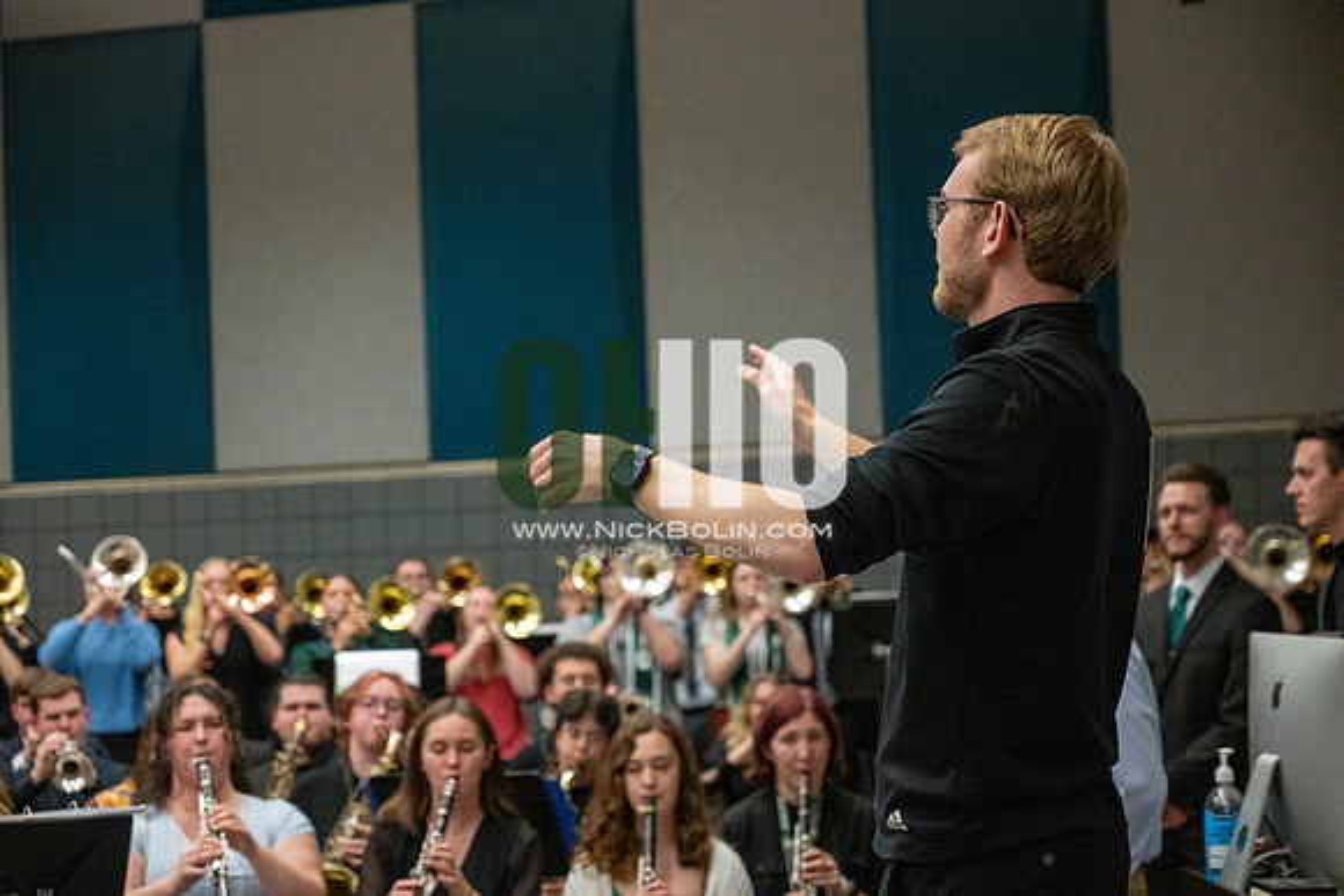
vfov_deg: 19.5
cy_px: 448
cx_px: 672
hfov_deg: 28.8
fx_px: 2614
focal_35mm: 70
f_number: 4
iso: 10000
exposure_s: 1/500
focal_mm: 70
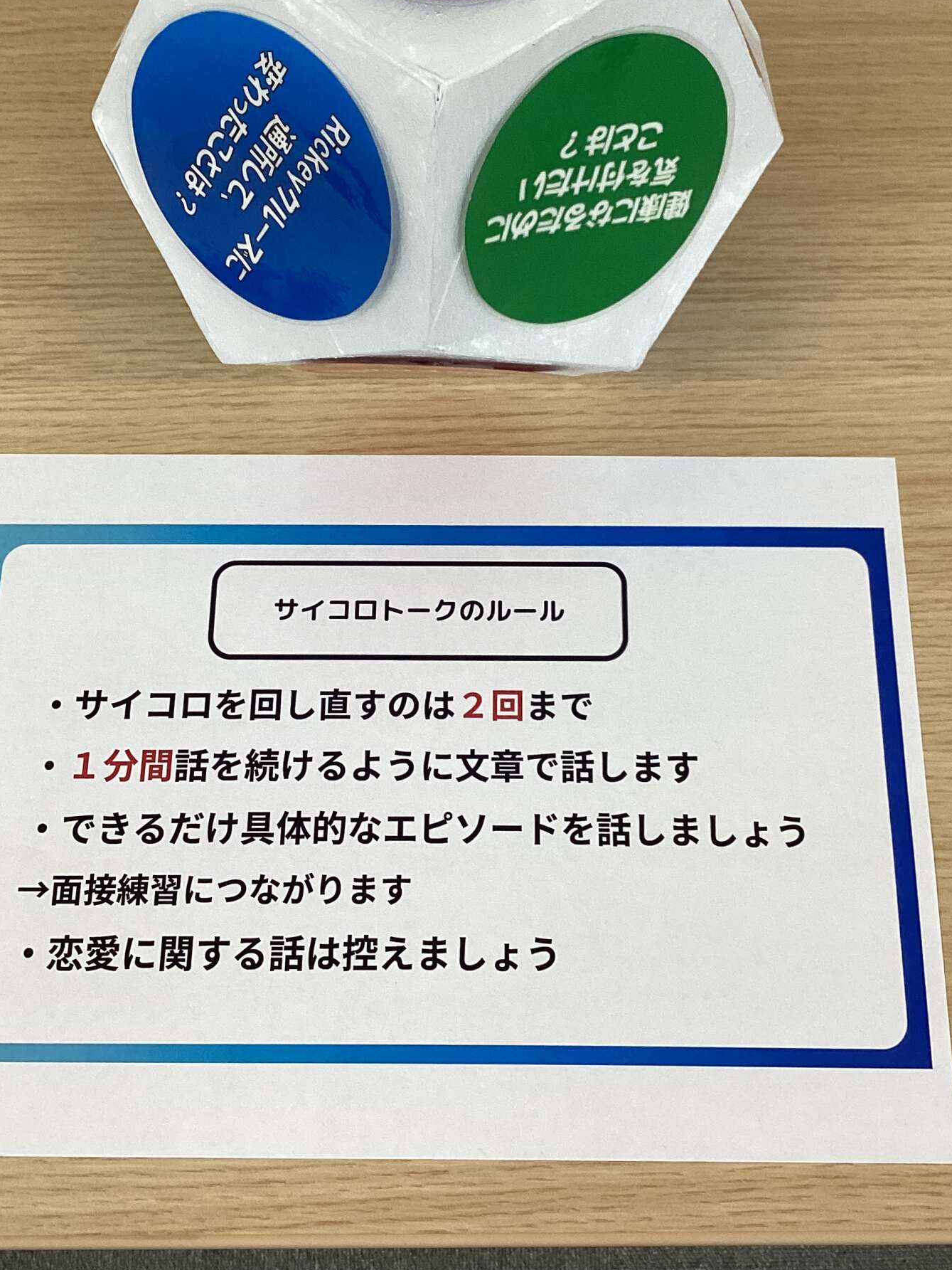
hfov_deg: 32.9
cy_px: 472
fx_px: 1613
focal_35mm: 44
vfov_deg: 42.6
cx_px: 493
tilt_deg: -68.4
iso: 64
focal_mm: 3.3
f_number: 2.4
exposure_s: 1/60
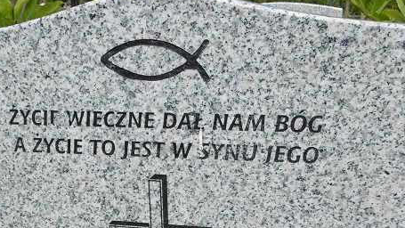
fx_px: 494
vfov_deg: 25.0
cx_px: 177
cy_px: 214
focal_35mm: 46
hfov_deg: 44.5
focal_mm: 4.3
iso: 100
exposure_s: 1/1000
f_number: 3.1
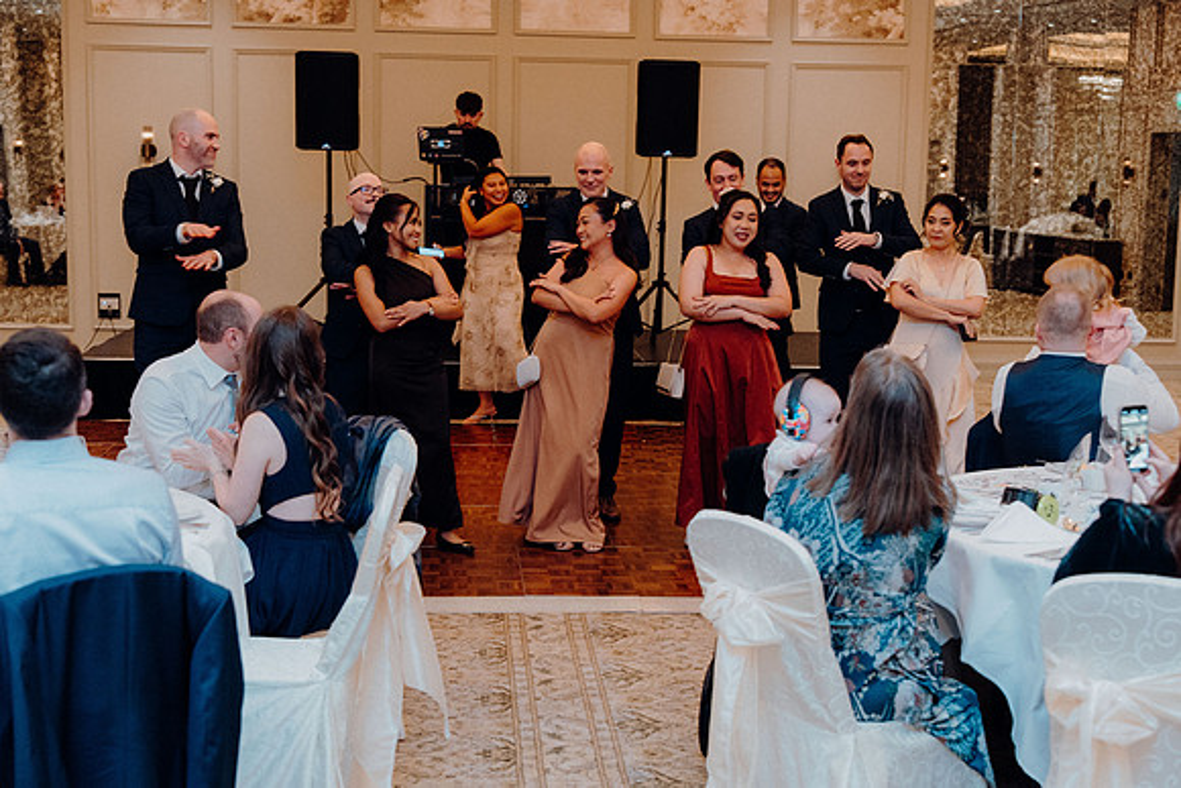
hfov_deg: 39.6
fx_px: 1641
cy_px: 394
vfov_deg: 27.0
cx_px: 590
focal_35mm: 50
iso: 3200
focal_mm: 50
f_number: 3.5
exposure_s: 1/160
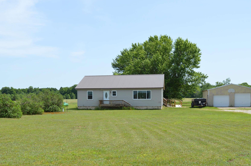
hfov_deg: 45.4
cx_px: 113
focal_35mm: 43
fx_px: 299
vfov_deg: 31.0
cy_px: 105
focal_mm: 22
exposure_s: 1/250
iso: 100
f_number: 8
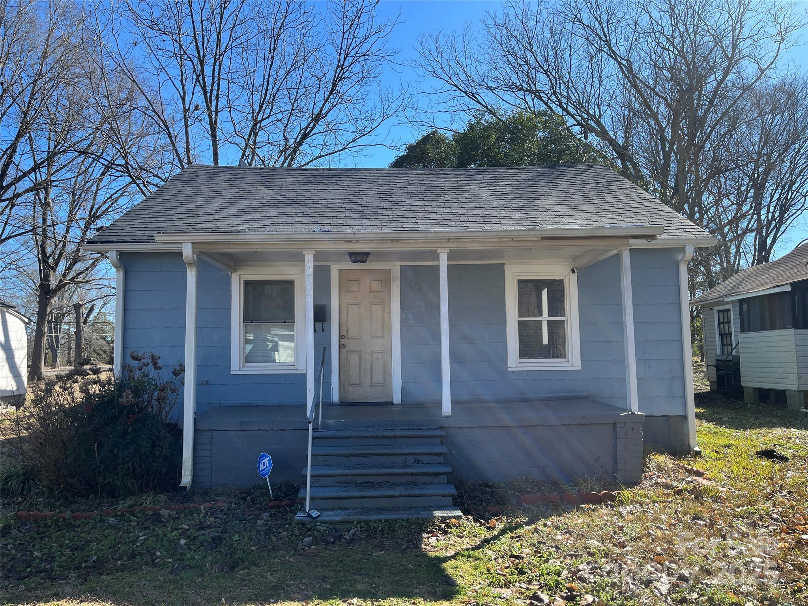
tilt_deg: +5.3
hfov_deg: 67.3
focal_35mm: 26
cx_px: 404
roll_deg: +1.6
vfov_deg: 53.1
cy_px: 303
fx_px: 607
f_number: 1.6
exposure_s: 1/1225
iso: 50
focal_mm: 5.1
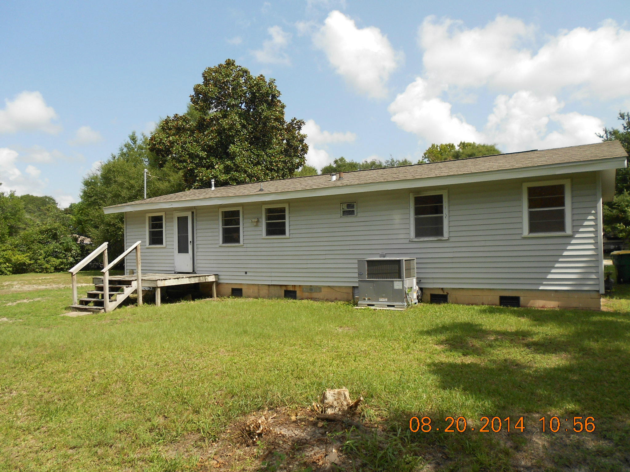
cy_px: 236
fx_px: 473
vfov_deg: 53.1
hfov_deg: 67.3
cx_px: 315
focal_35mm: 26
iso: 80
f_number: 3.2
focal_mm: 4.6
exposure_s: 1/800
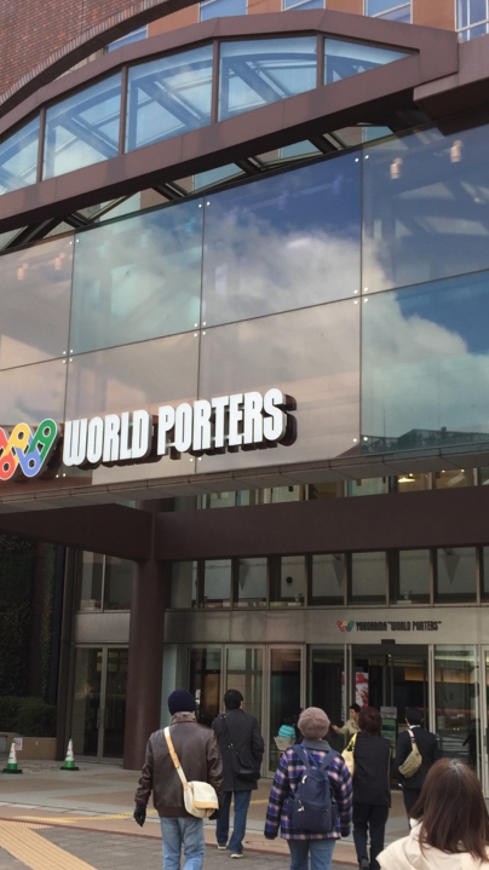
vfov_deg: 45.4
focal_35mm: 45
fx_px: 1038
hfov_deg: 26.4
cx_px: 184
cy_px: 488
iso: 32
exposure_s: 1/260
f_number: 2.2
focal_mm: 4.15
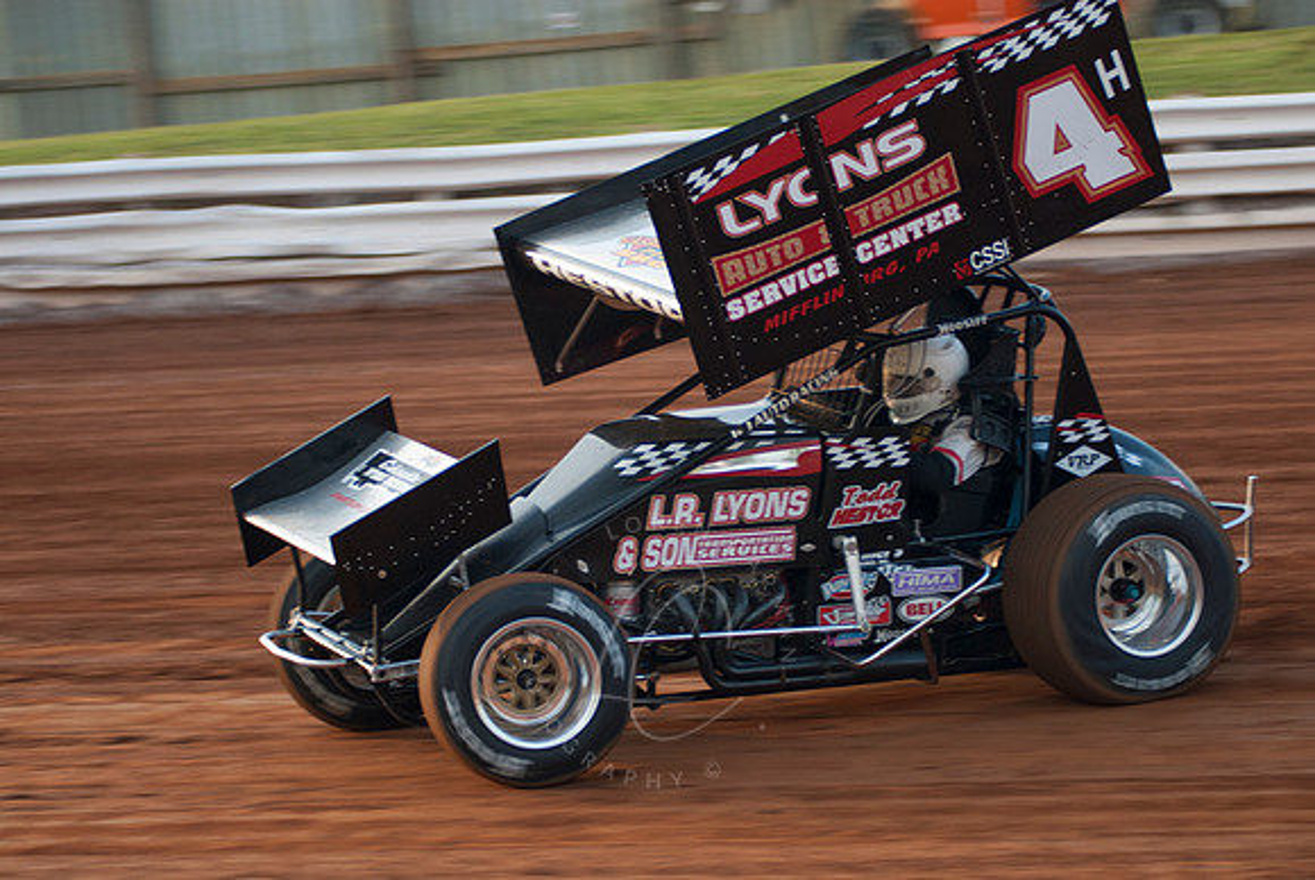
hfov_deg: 17.0
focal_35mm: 120
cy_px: 440
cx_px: 658
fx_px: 4388
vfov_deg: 11.4
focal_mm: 80
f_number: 2.8
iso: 250
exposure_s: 1/500
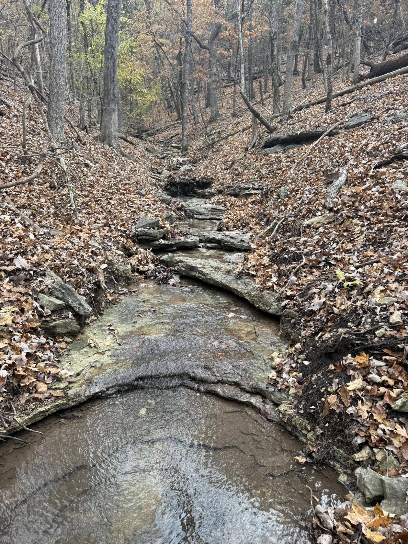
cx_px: 204
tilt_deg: -13.8
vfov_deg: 71.6
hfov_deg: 56.8
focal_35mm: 24
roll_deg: -0.5
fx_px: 377
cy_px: 272
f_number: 1.78
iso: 80
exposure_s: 1/428
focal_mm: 6.76
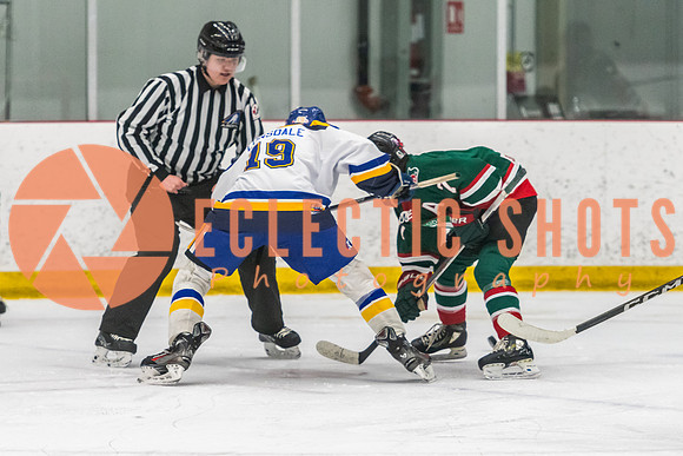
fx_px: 5299
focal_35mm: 279
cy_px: 278
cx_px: 353
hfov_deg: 7.4
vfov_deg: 4.9
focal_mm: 170
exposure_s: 1/800
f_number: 2.8
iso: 3200
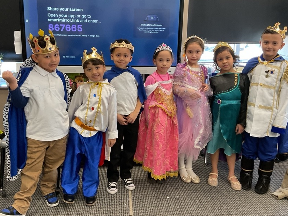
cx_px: 141
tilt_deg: -11.7
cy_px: 87
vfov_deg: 39.5
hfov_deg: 51.3
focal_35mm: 36
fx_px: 300
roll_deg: -0.3
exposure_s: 1/60
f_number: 1.8
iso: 125
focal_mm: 3
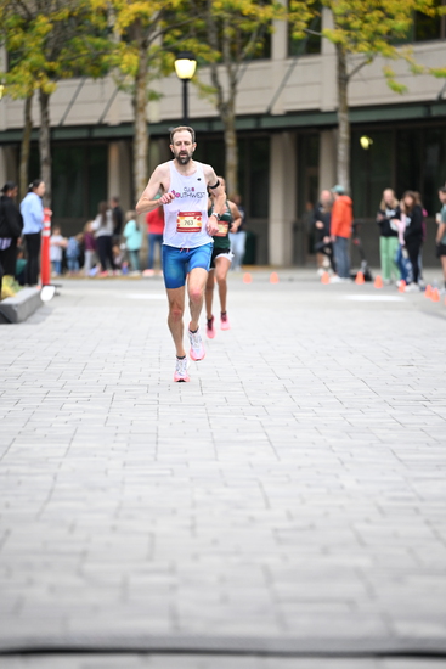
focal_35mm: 200
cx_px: 223
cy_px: 334
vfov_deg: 10.3
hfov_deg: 6.9
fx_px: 3714
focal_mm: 200
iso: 1600
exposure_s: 1/1000
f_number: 2.8
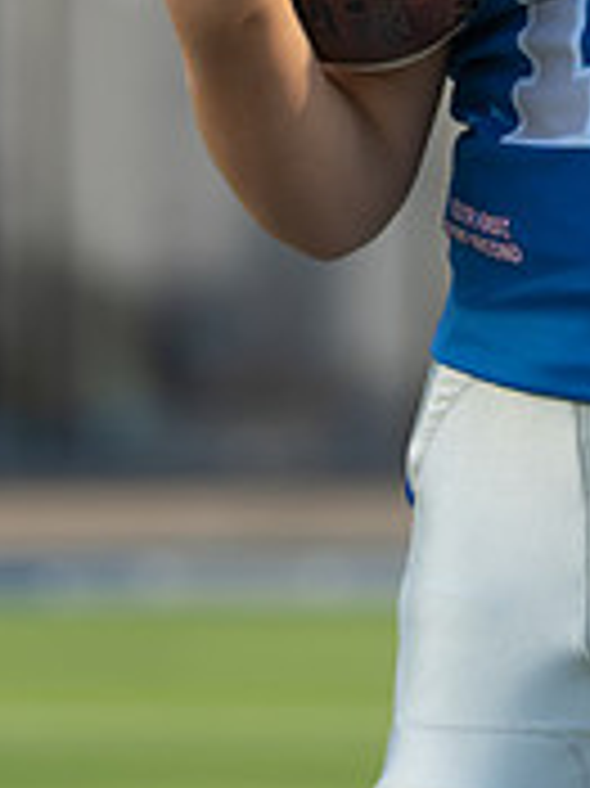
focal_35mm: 564
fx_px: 12833
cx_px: 764
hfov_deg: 2.6
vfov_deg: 3.5
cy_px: -40
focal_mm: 103
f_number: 2.8
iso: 100
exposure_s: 1/640
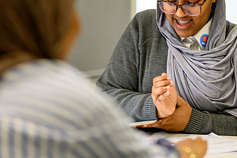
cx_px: 161
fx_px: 922
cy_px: 43
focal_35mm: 140
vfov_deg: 9.8
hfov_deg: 14.6
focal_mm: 85
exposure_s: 1/400
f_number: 1.8
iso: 500
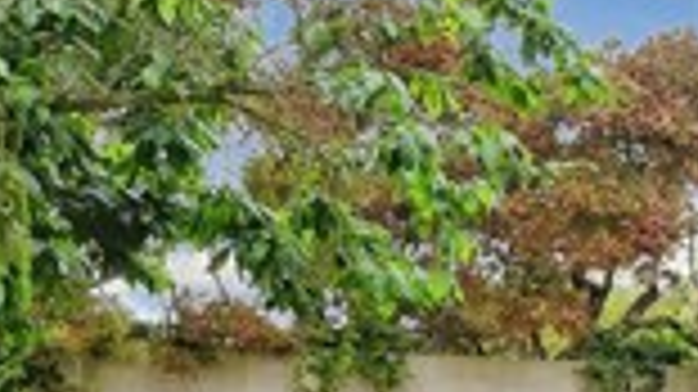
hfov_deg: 28.4
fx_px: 1202
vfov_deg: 17.7
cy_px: 453
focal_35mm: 65
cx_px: 824
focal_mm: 10
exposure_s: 1/50
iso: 320
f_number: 11
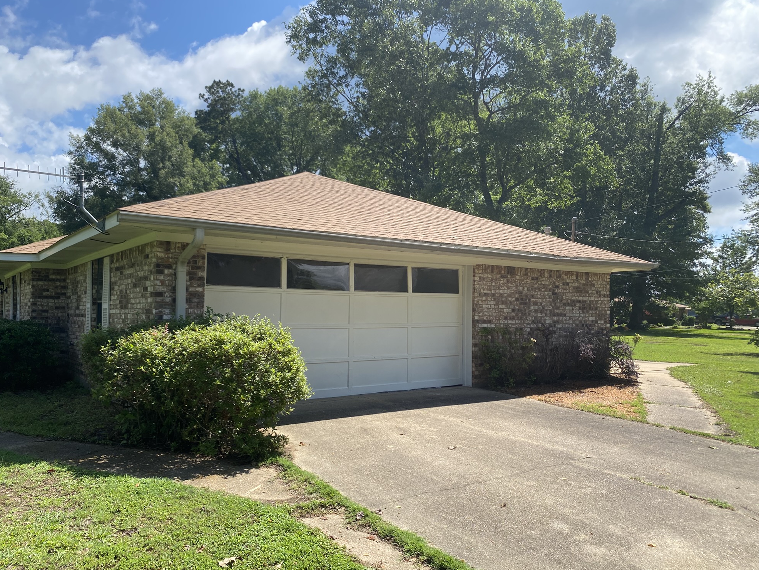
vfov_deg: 51.4
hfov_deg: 65.3
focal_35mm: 27
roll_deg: -0.8
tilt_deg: +4.1
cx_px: 365
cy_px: 291
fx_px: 592
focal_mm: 4.25
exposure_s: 1/1838
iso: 32
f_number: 1.8
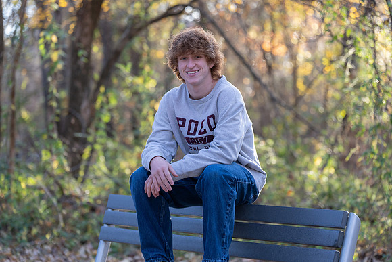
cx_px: 196
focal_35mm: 123
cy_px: 131
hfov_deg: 16.6
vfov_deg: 11.2
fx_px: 1340
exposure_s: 1/320
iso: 400
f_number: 2.8
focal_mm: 123
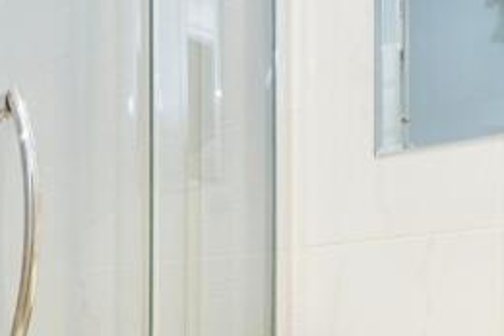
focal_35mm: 63
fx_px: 881
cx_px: -194
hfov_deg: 26.0
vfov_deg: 20.4
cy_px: 380
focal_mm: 16
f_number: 8
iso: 250
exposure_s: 1/6
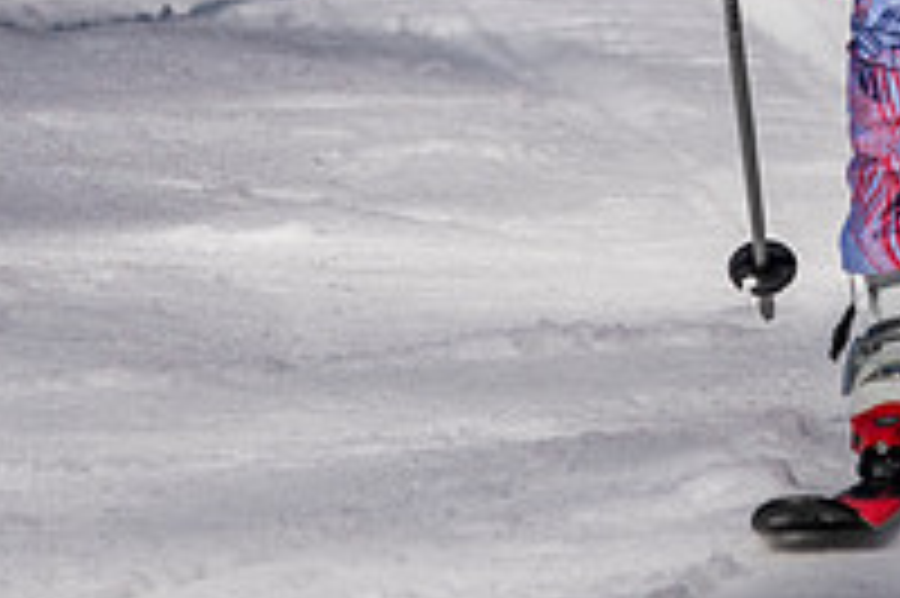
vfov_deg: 0.6
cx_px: 1070
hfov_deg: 0.9
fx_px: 55728
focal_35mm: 2231
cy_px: 136
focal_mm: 560
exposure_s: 1/2000
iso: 200
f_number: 8
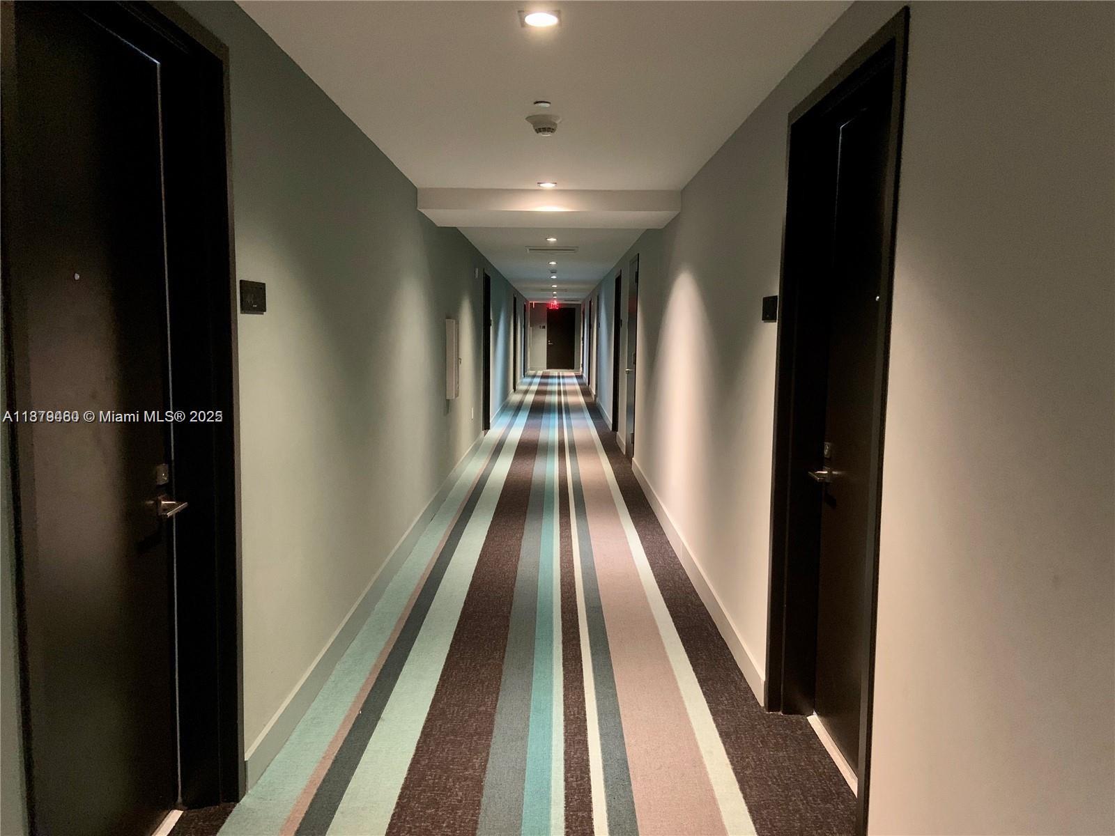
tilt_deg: -5.9
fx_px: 837
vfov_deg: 53.1
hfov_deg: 67.3
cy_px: 418
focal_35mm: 26
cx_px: 558
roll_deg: -0.4
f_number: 1.8
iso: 800
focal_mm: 4.25
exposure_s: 1/30
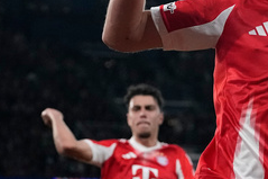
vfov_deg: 4.6
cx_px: 306
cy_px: 216
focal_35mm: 300
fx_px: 2232
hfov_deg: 6.8
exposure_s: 1/2000
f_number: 4
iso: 4000
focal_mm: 70
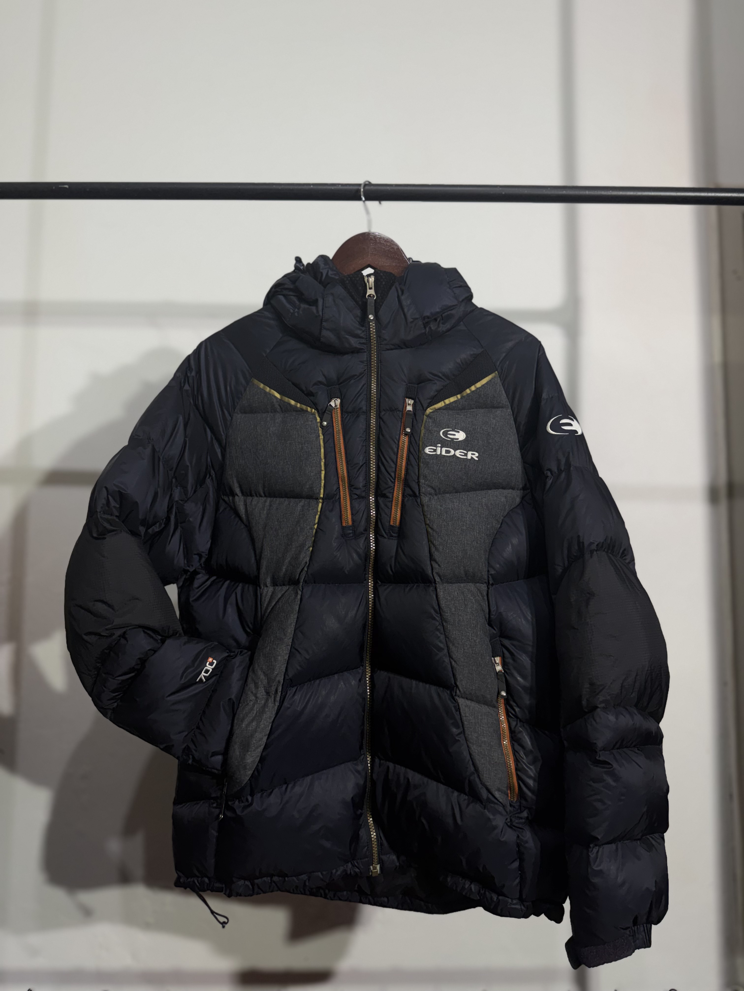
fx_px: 688
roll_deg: -0.1
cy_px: 496
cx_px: 372
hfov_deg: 56.8
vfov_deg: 71.6
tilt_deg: +4.4
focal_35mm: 24
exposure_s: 1/100
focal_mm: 6.76
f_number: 1.78
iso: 125
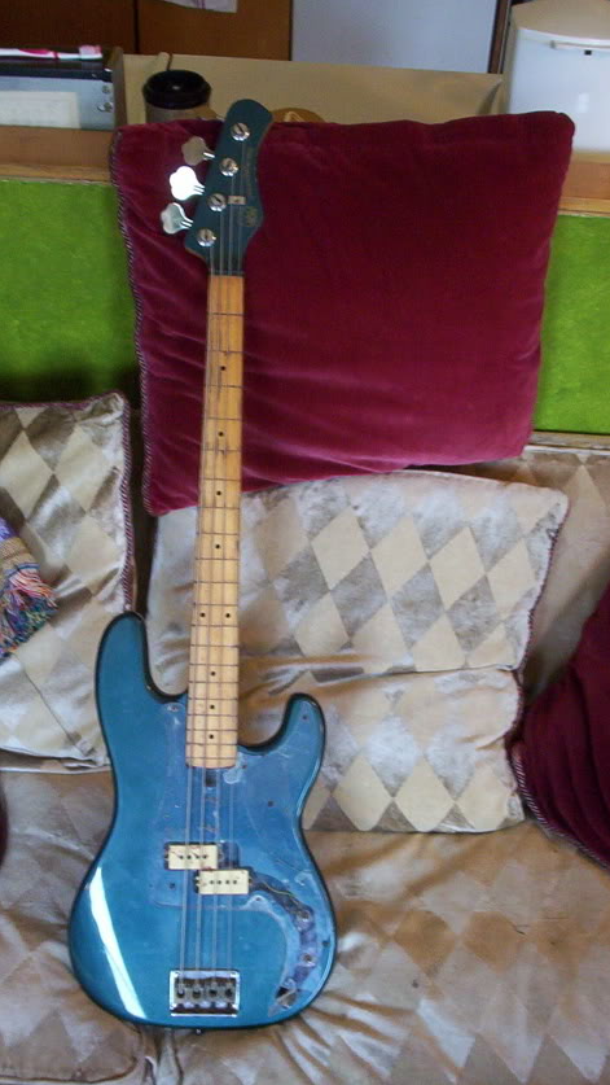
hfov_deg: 28.4
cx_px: 289
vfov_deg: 48.4
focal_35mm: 42
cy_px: 537
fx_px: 1207
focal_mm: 4.99
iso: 200
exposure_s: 1/12.7
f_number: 4.5
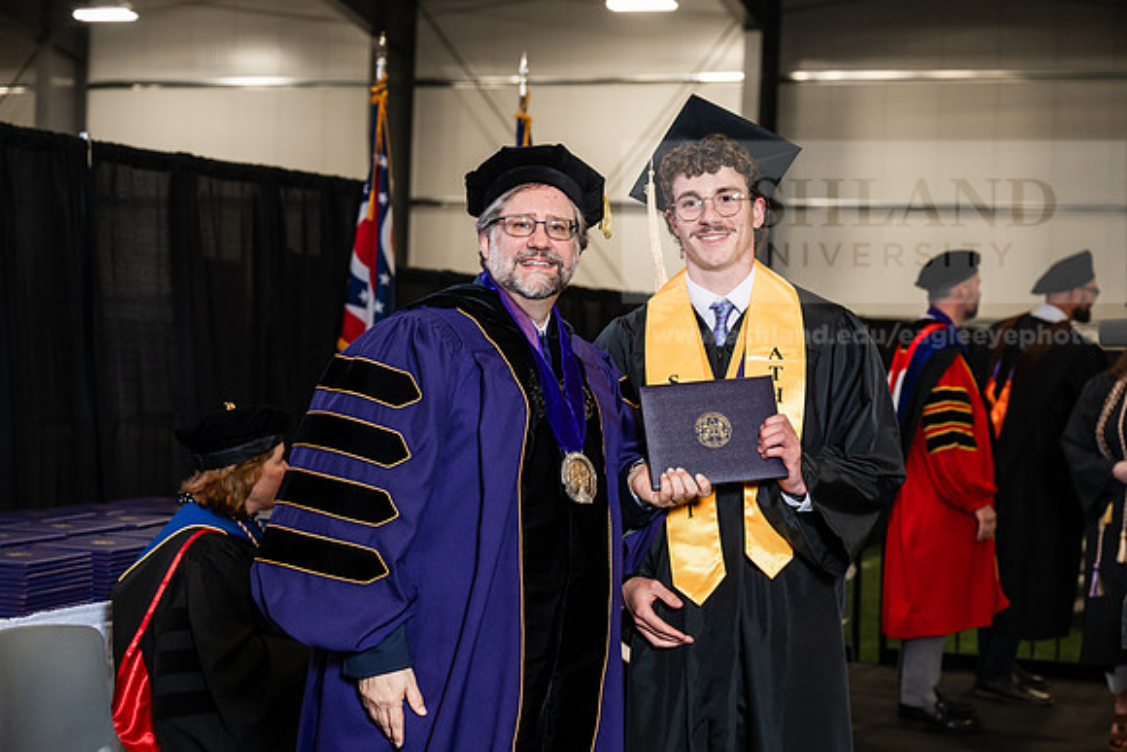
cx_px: 564
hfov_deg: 28.8
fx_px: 2192
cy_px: 376
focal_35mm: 70
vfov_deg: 19.5
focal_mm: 70
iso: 1250
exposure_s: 1/200
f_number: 4.5
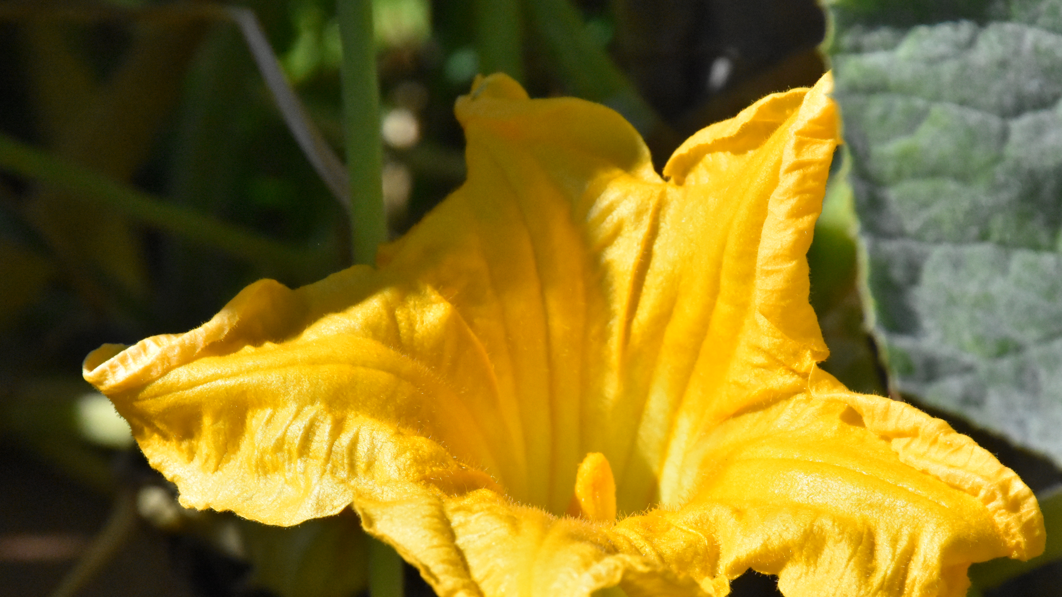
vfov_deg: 4.5
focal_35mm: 270
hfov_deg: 8.0
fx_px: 7604
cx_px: 571
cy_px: 423
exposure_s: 1/8000
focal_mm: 140
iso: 6400
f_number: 11
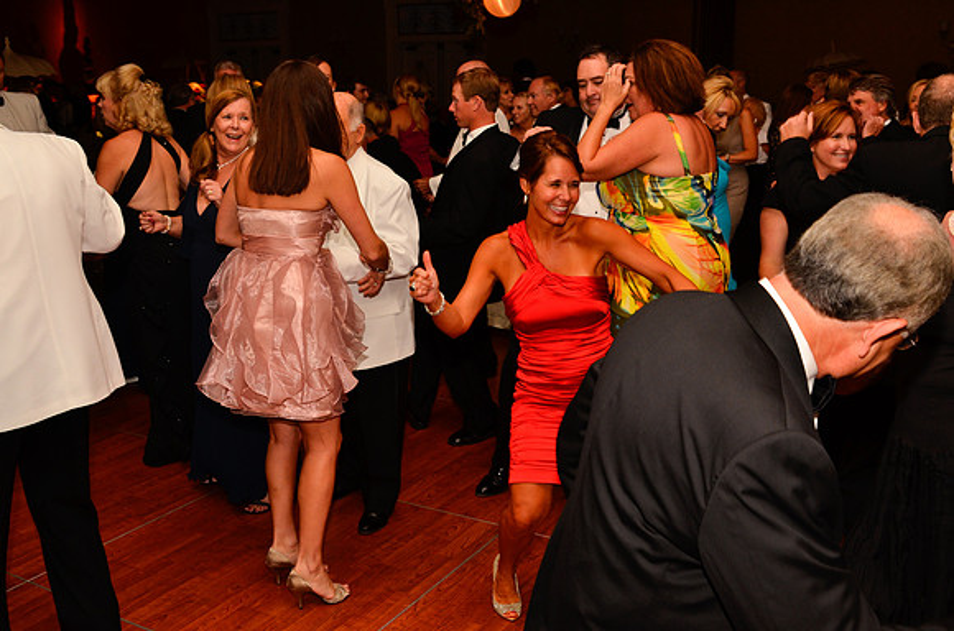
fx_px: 952
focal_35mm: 36
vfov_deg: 36.7
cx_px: 477
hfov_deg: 53.2
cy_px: 316
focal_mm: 24
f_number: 5
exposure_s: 1/60
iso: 400
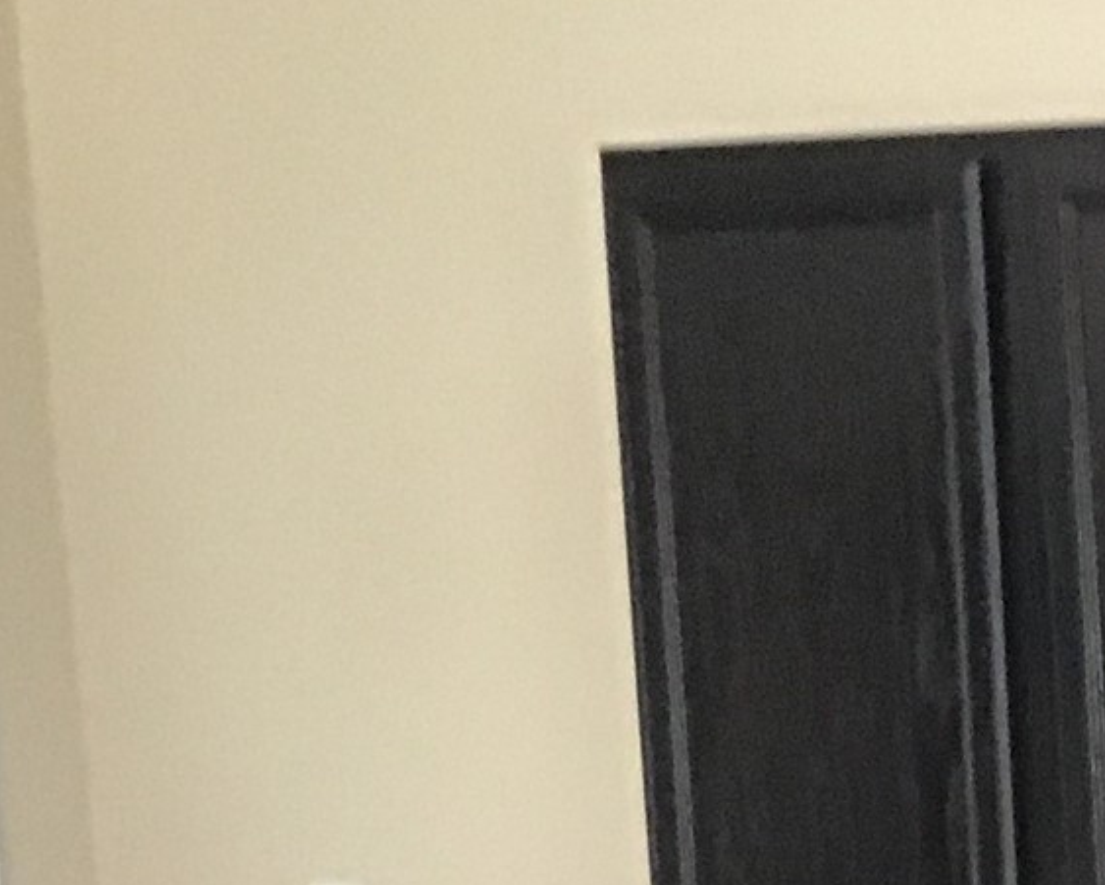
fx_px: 3599
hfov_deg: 15.3
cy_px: 1305
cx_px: 1943
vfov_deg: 13.3
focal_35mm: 110
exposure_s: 1/24
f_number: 2.4
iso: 200
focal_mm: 3.3
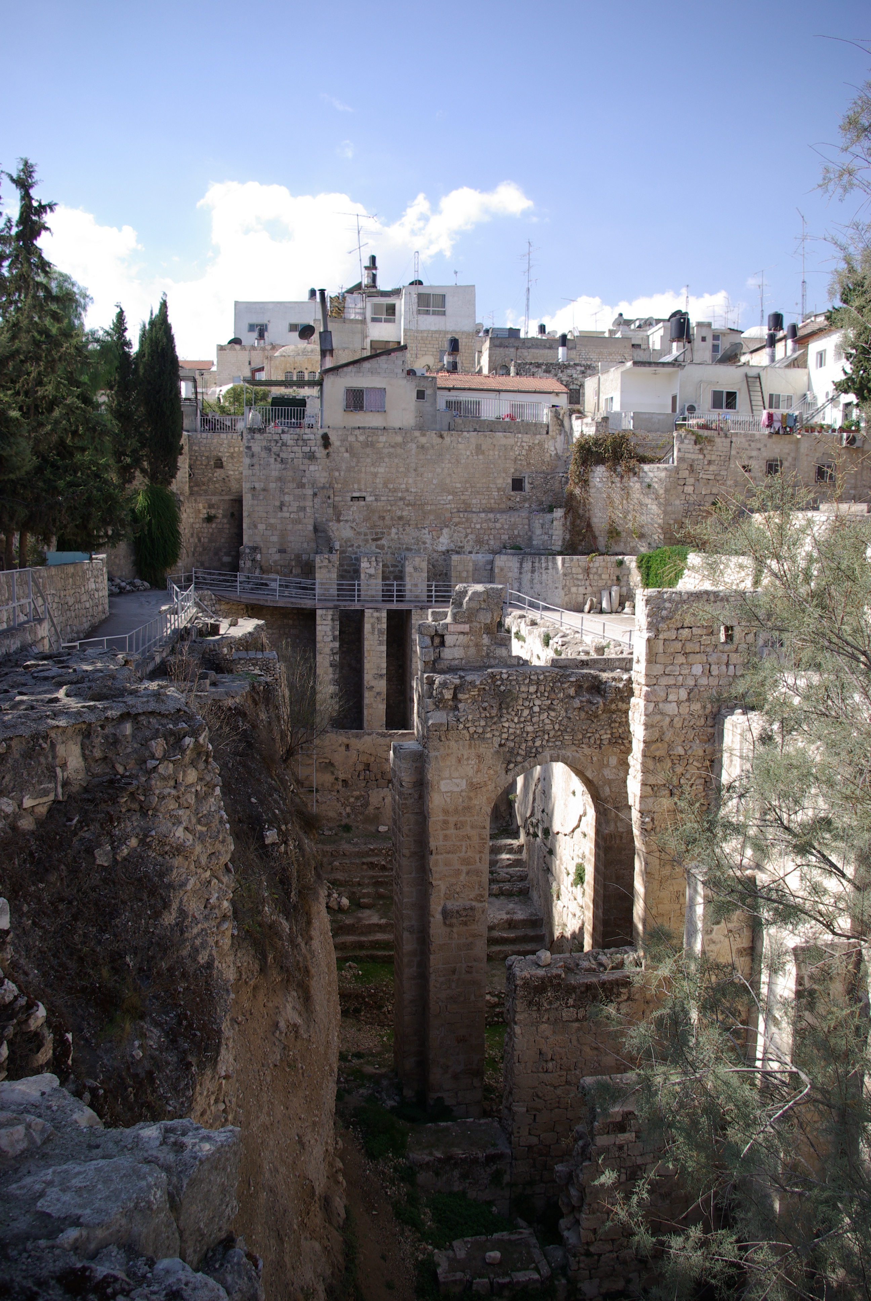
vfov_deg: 67.3
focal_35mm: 27
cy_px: 650
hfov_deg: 48.0
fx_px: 977
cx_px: 436
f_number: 6.7
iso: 100
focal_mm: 18
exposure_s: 1/250
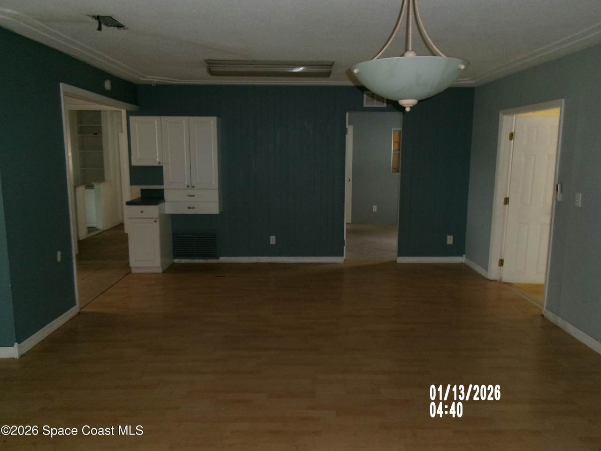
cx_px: 300
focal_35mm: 28
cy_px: 226
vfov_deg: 49.7
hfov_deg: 63.4
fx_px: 486
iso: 400
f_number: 3.9
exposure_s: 1/34
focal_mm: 5.1
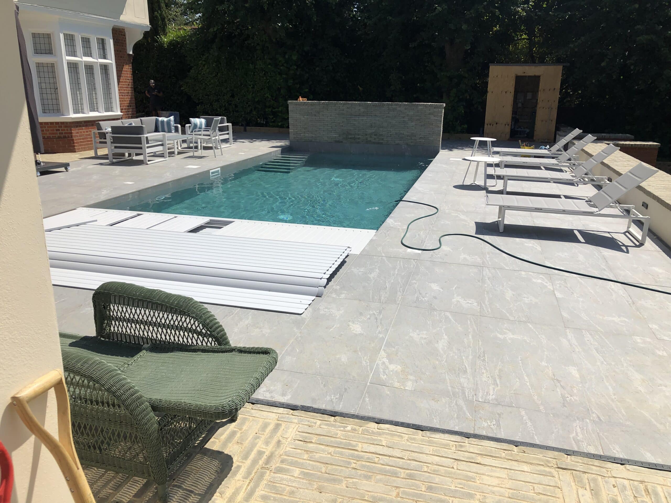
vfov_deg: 49.7
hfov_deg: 63.4
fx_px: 543
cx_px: 336
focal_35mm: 28
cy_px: 252
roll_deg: +0.5
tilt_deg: -14.7
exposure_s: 1/3436
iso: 20
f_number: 1.8
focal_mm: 3.99
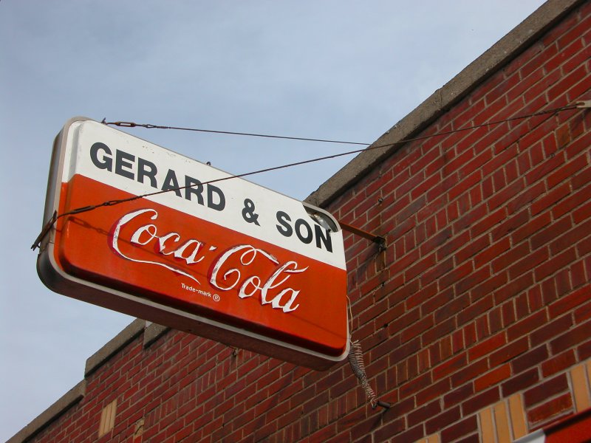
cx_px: 296
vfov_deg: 23.7
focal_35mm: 62
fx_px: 1059
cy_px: 222
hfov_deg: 31.2
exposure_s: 1/877
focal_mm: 15.7
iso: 100
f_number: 3.6
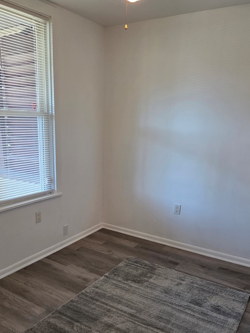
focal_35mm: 31
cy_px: 195
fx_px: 299
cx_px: 113
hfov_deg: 45.4
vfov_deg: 58.0
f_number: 1.8
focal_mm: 5.4
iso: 200
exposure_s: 1/120
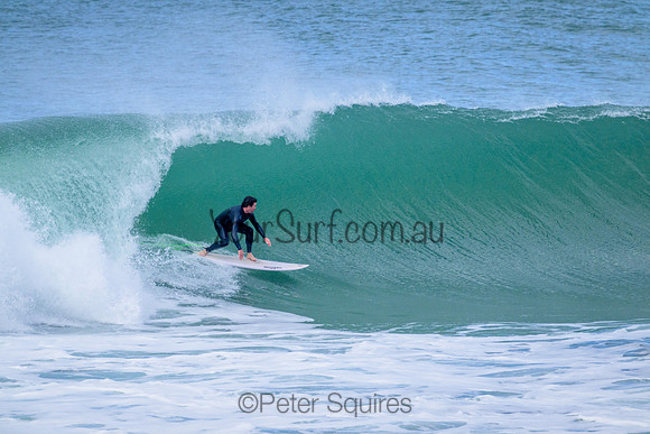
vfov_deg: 1.7
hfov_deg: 2.6
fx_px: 14447
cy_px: 217
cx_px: 325
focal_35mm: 800
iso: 2200
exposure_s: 1/2000
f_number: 11
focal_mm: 800
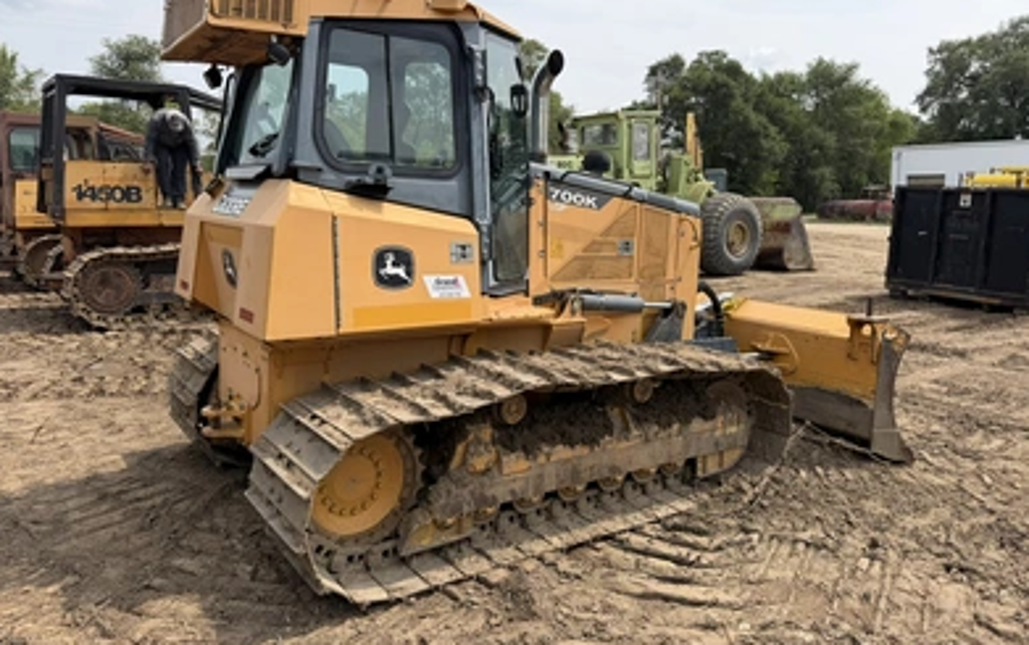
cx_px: 518
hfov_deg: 70.4
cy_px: 292
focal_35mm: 26
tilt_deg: -4.4
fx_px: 730
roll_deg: -0.1
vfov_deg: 47.6
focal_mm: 6.76
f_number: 1.78
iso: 80
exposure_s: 1/3759
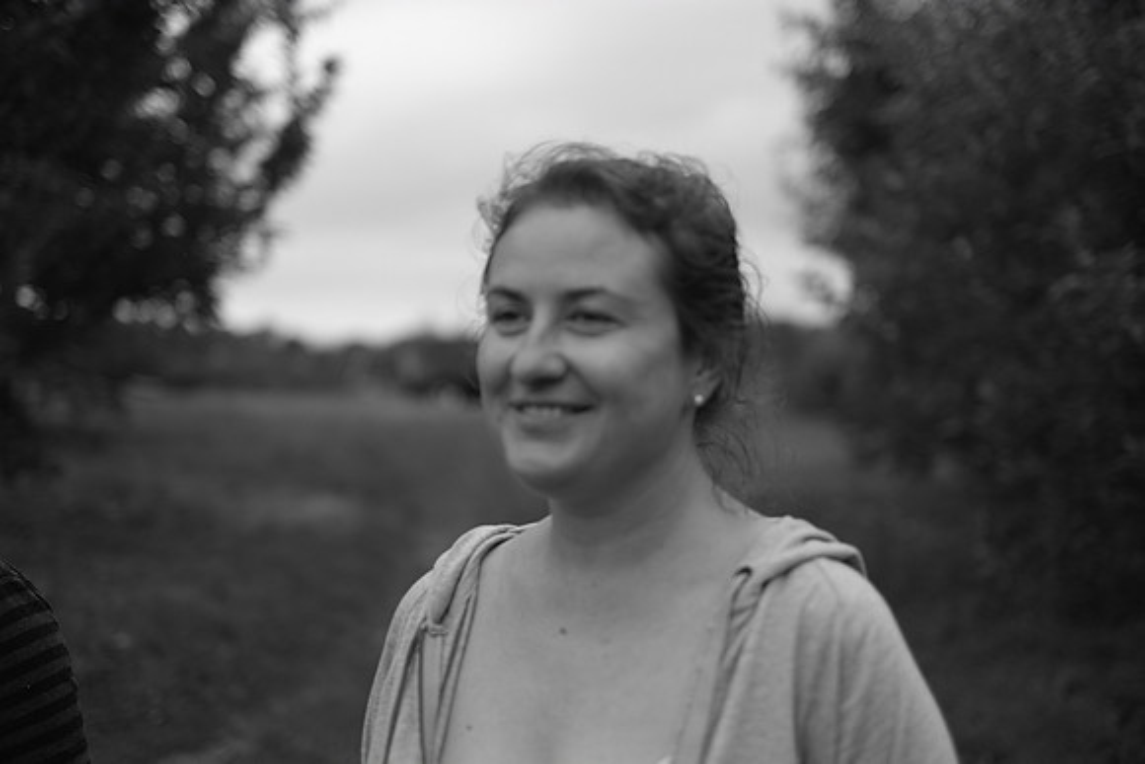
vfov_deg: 25.5
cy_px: 382
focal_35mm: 53
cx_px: 572
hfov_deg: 37.5
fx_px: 1686
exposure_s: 1/2700
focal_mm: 35
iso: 200
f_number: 1.4
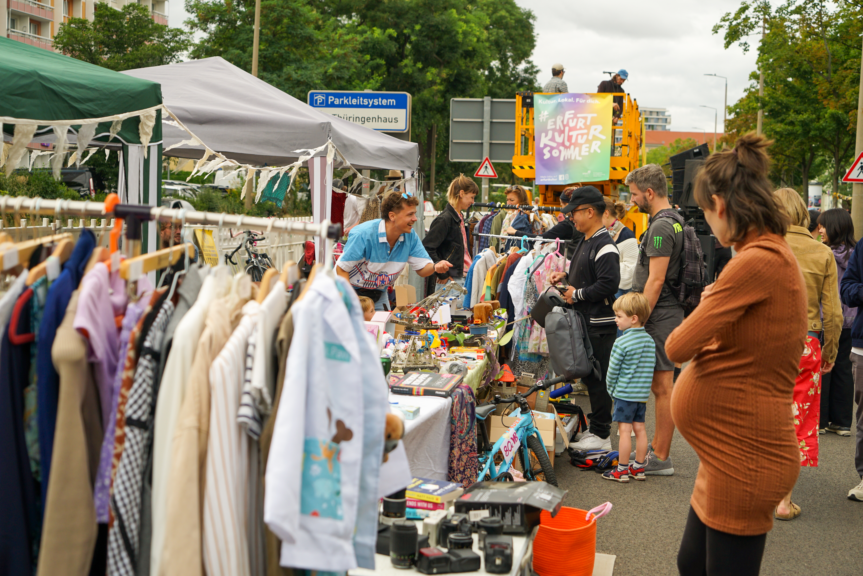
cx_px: 432
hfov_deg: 39.6
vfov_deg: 27.0
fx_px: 1199
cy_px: 288
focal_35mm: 50
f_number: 5
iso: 200
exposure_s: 1/250
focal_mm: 50
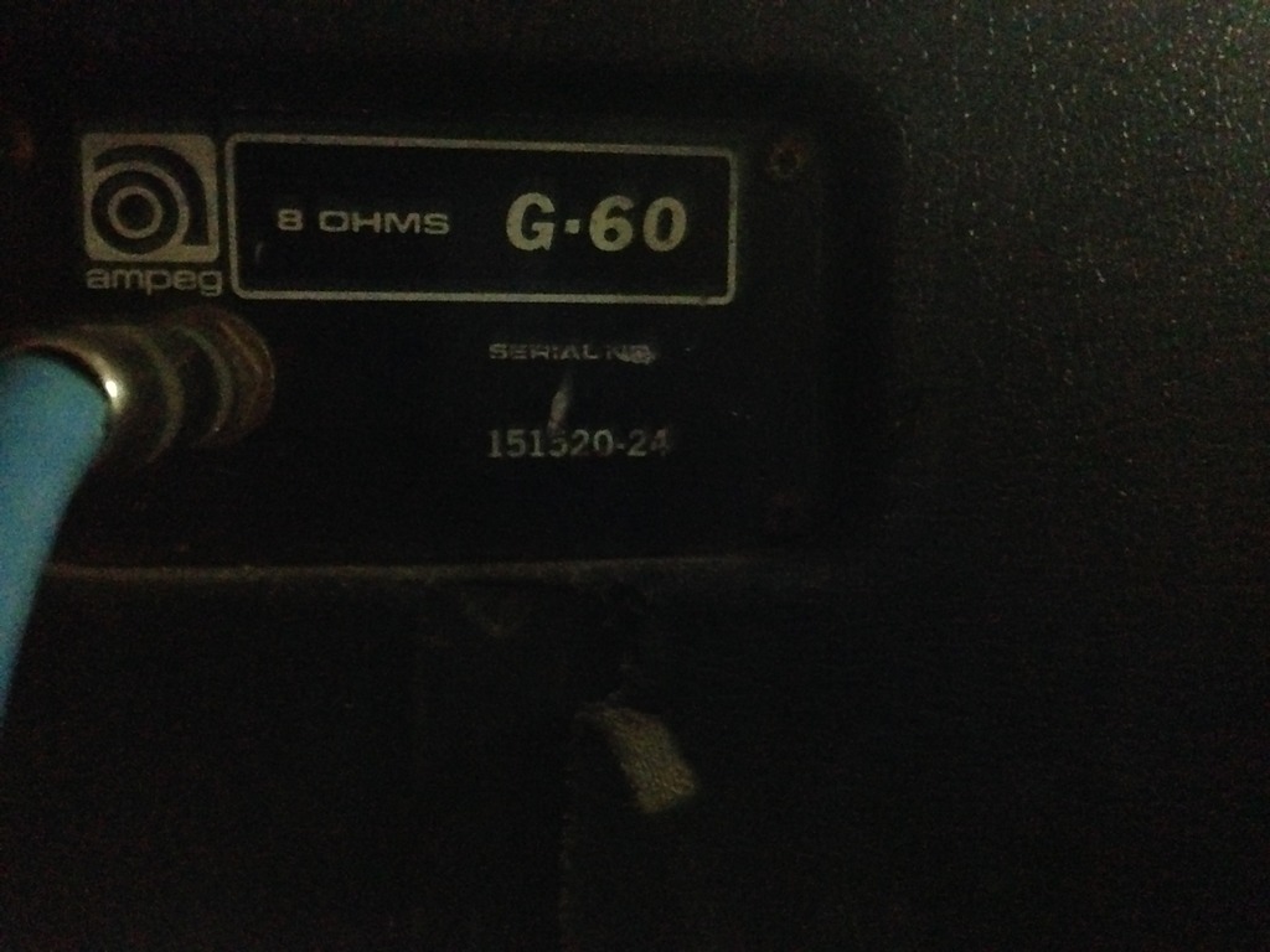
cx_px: 635
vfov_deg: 42.9
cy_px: 476
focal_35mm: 33
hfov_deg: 55.4
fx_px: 1211
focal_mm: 4.12
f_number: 2.4
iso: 3200
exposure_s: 1/15
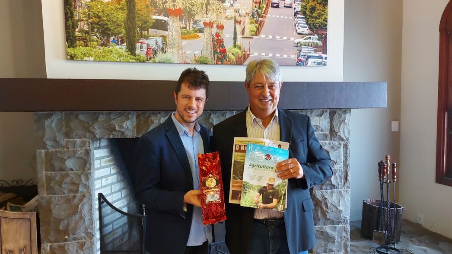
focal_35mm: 27
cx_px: 225
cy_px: 136
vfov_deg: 42.9
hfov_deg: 69.9
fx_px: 324
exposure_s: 1/24
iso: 400
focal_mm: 5.23
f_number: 1.8
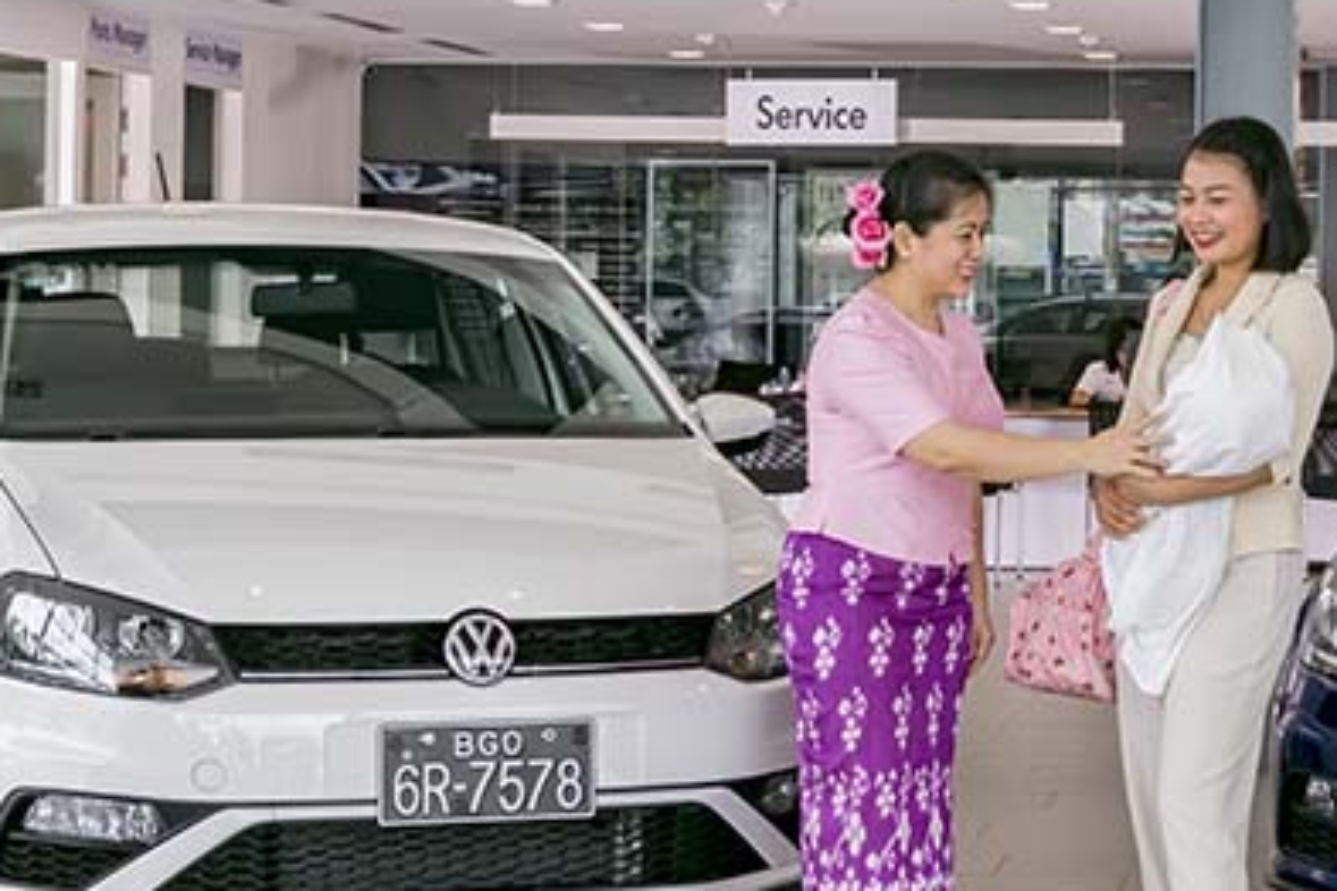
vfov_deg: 15.5
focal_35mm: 88
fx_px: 3268
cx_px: 1058
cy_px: 279
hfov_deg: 22.8
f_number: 11
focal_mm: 36
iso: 1250
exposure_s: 1/250
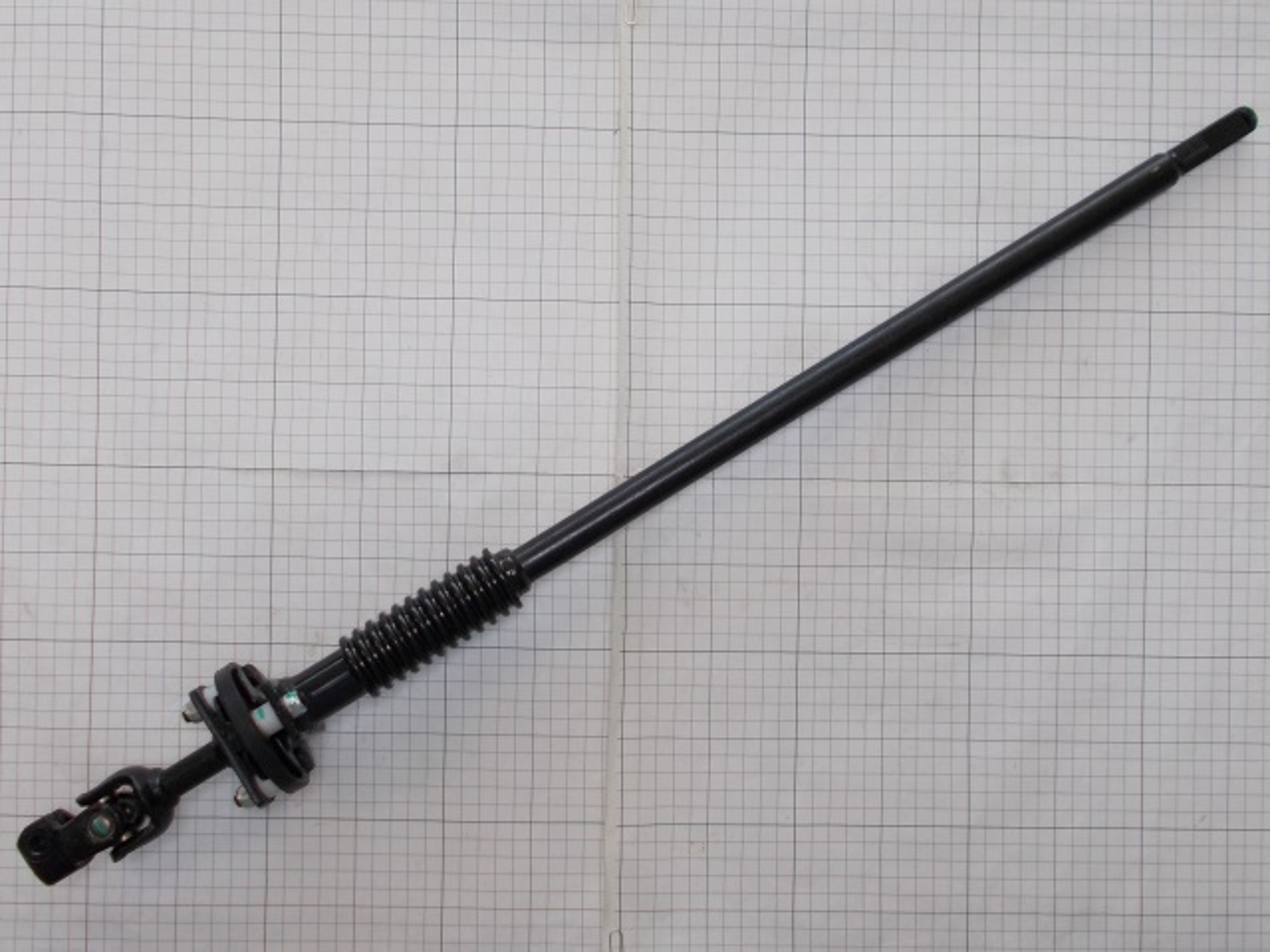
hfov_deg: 67.3
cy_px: 476
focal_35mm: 26
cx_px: 635
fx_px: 954
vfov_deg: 53.1
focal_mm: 4.6
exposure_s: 1/25
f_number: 3.2
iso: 80
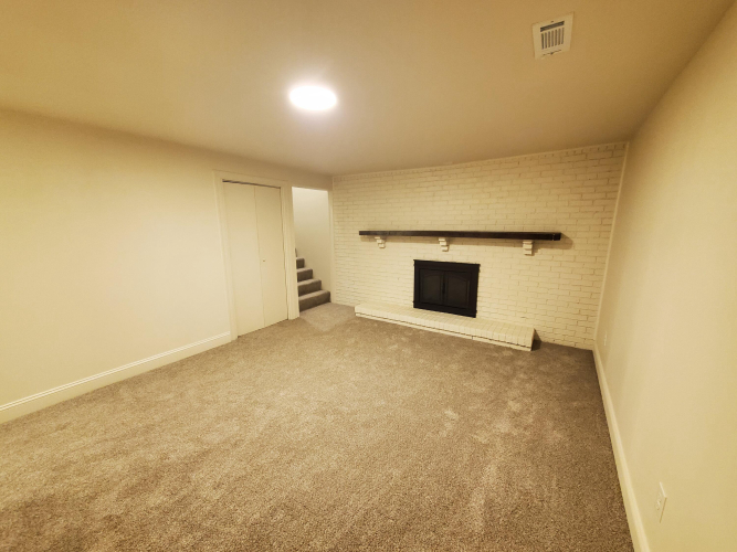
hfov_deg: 106.2
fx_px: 277
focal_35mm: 13
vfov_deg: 89.9
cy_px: 276
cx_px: 368
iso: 640
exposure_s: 1/30
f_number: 2.2
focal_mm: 1.8
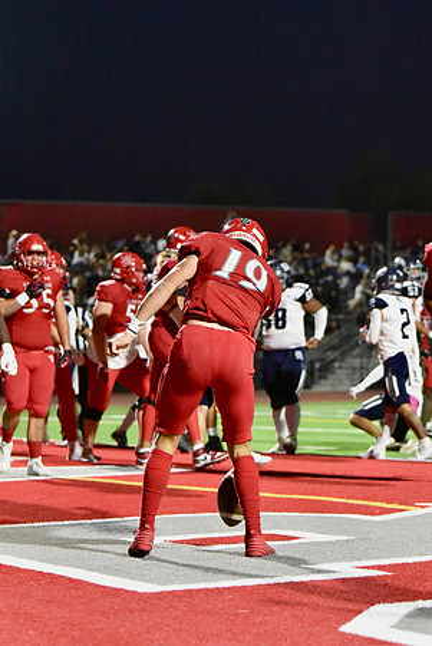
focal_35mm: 90
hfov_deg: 15.2
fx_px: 1616
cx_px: 216
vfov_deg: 22.6
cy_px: 323
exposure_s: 1/1000
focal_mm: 90
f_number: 2.8
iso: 12800
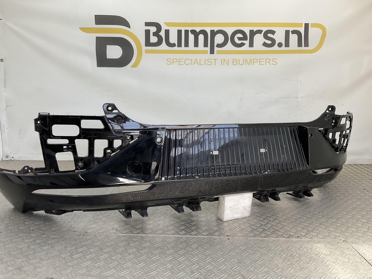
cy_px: 140
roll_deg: -1.4
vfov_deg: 48.2
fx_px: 312
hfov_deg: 61.7
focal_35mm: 29
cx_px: 186
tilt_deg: -9.9
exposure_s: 1/194
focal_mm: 3
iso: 16
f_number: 1.8
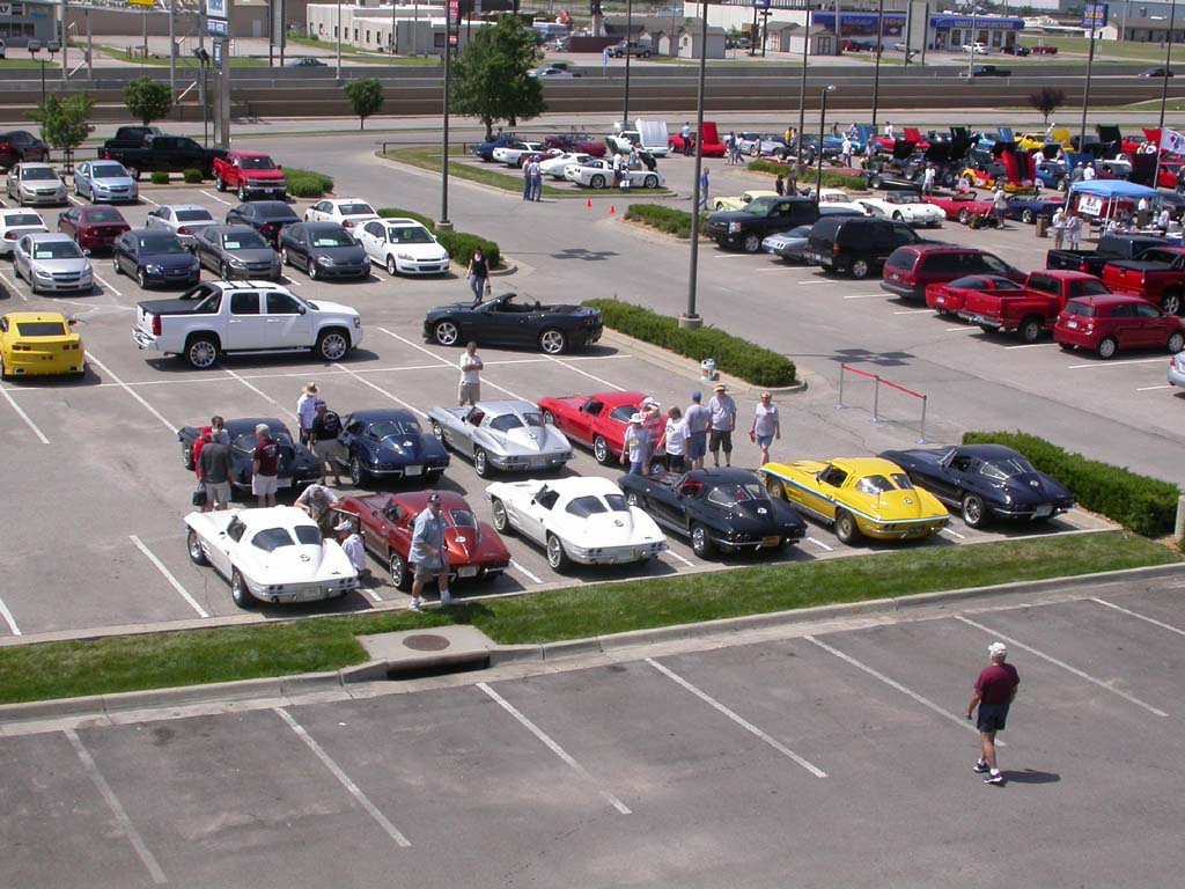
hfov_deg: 33.2
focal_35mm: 58
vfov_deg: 25.2
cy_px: 444
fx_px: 1985
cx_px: 592
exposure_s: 1/507
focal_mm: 12
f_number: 6.9
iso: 100
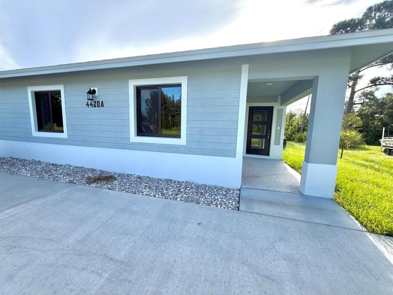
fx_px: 159
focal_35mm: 14
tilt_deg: -6.9
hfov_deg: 102.1
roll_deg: -2.2
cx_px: 196
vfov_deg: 85.7
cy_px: 148
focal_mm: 2.22
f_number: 2.2
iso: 50
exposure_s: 1/403
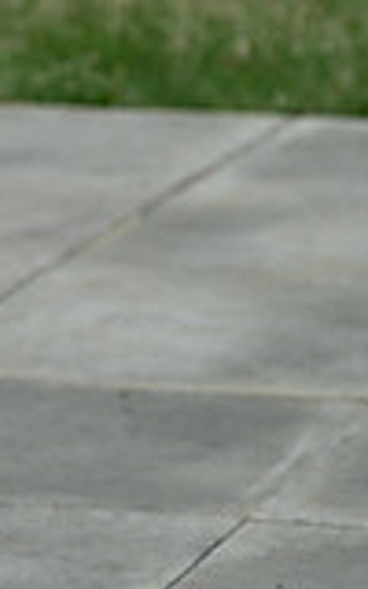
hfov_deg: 2.8
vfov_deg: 4.6
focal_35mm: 461
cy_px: 359
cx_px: -629
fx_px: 7398
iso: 160
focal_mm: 125
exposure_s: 1/1250
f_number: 4.5
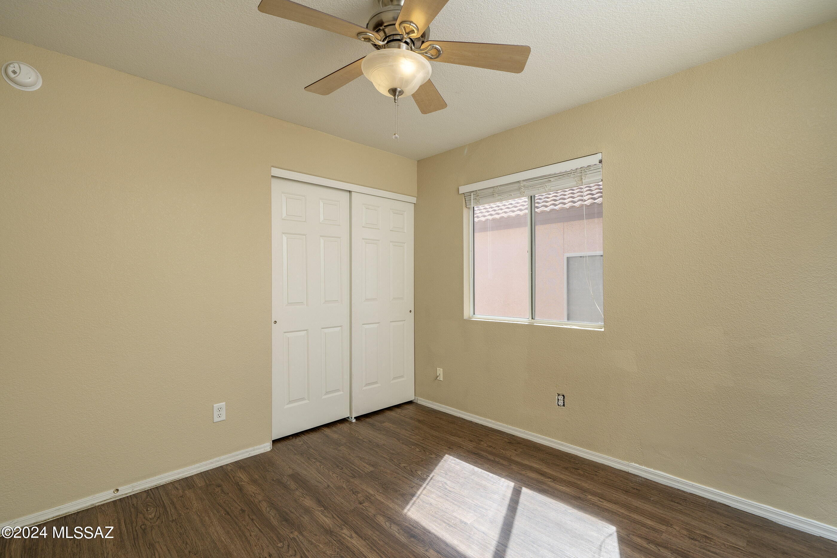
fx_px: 349
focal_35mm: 15
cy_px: 279
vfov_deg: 77.3
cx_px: 418
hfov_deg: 100.4
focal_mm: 15
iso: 200
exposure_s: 1/250
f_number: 8
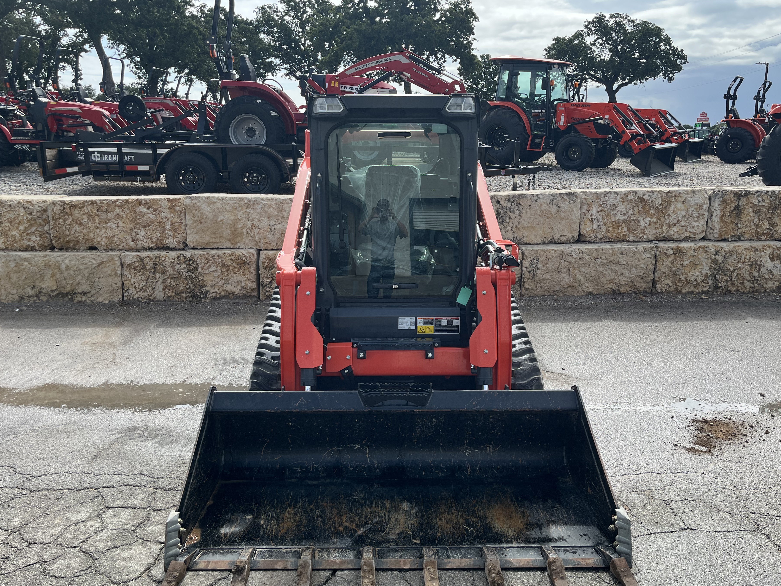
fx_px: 654
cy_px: 297
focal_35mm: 29
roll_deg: +0.3
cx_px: 384
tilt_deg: -10.4
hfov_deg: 61.7
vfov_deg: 48.2
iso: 50
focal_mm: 5.1
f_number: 1.6
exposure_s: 1/2222
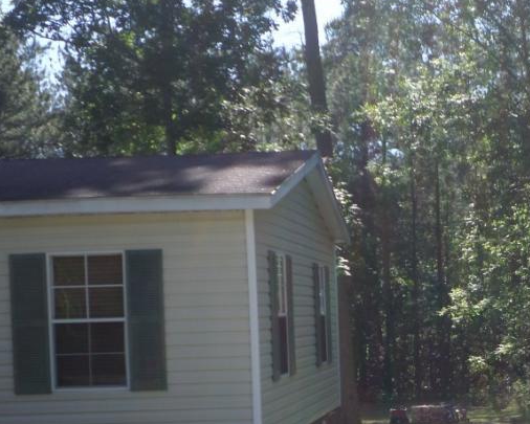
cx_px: 516
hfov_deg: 21.8
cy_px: 394
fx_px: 1334
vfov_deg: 17.8
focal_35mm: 85
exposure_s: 1/500
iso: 80
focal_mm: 7.8
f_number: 3.2
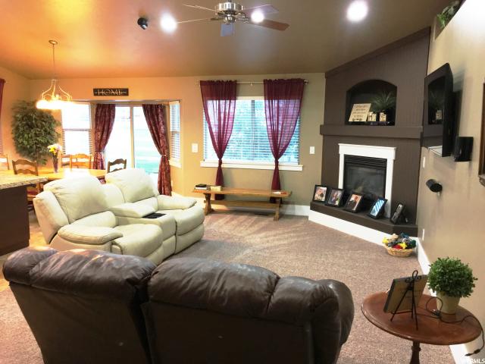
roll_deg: +0.1
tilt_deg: -7.8
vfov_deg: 48.2
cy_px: 182
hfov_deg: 61.7
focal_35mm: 29
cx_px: 242
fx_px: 406
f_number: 2.2
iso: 200
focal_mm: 4.15
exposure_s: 1/24
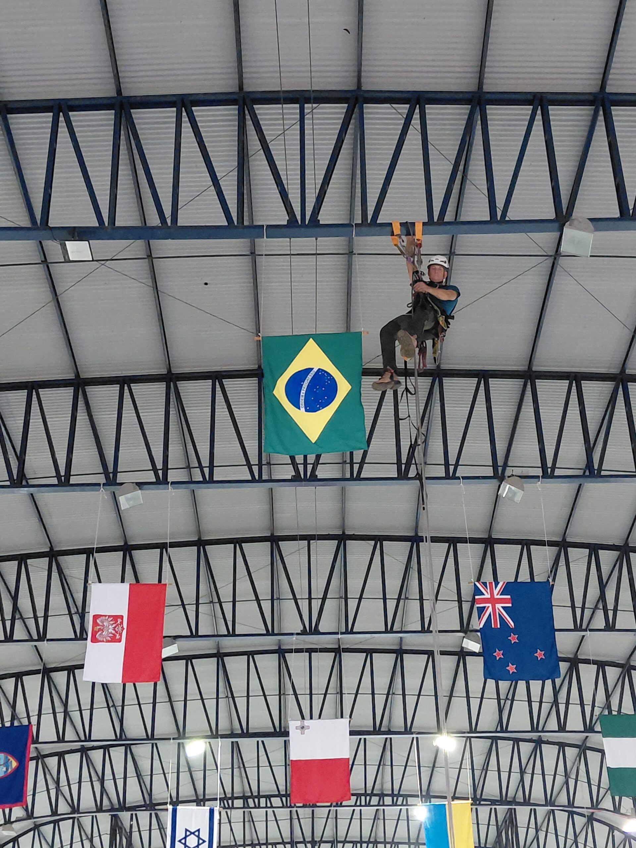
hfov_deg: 54.9
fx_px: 612
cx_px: 318
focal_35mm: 25
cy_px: 424
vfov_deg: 69.4
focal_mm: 4.69
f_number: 1.8
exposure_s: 1/30
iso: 320
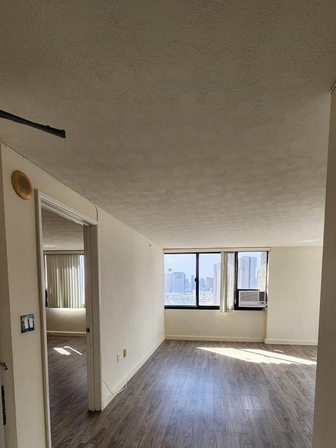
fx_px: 233
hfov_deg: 71.5
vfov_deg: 84.7
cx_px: 179
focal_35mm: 18
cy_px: 299
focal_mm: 2.2
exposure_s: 1/120
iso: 50
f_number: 2.2
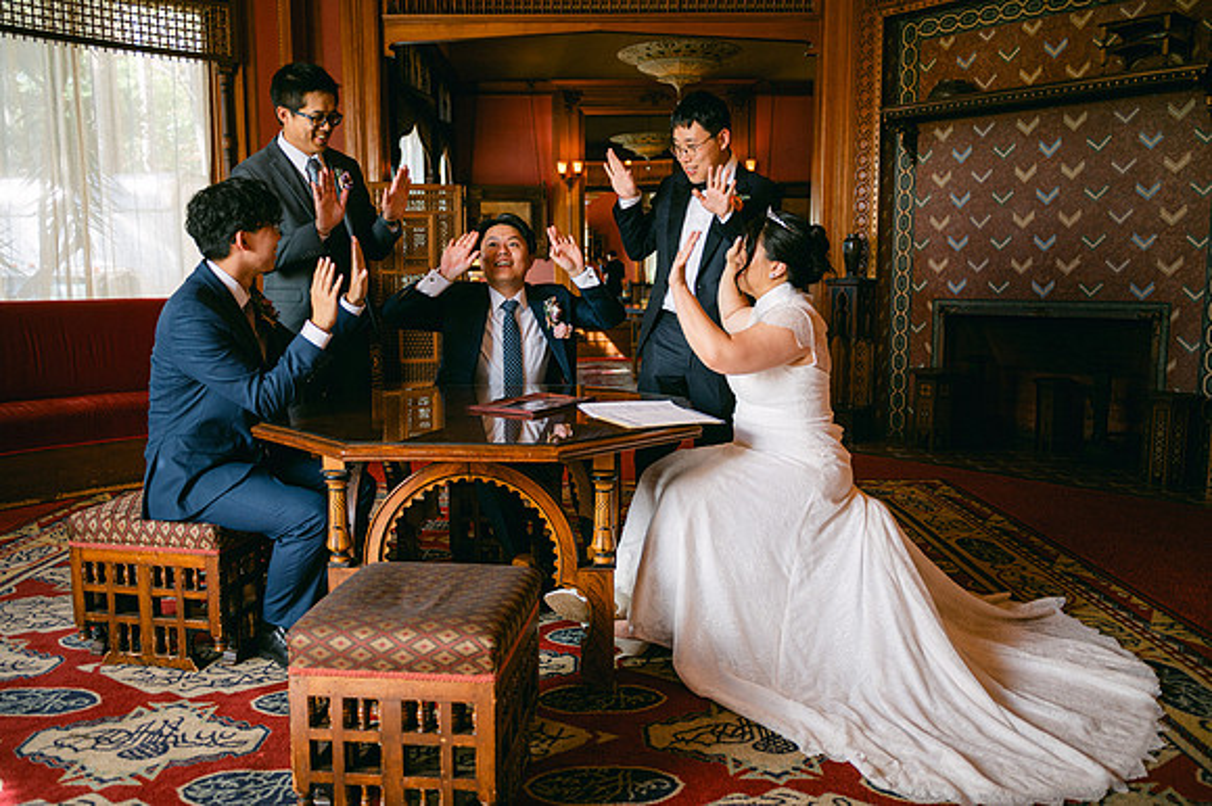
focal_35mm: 28
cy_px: 403
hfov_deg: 65.5
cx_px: 606
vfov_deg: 46.4
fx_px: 942
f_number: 2.8
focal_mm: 28
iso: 360
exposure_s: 1/125
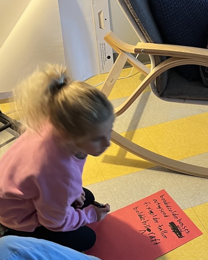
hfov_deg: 28.5
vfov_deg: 35.1
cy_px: 199
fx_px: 400
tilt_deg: -48.3
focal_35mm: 52
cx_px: 165
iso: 400
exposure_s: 1/45
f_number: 1.5
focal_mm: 5.7
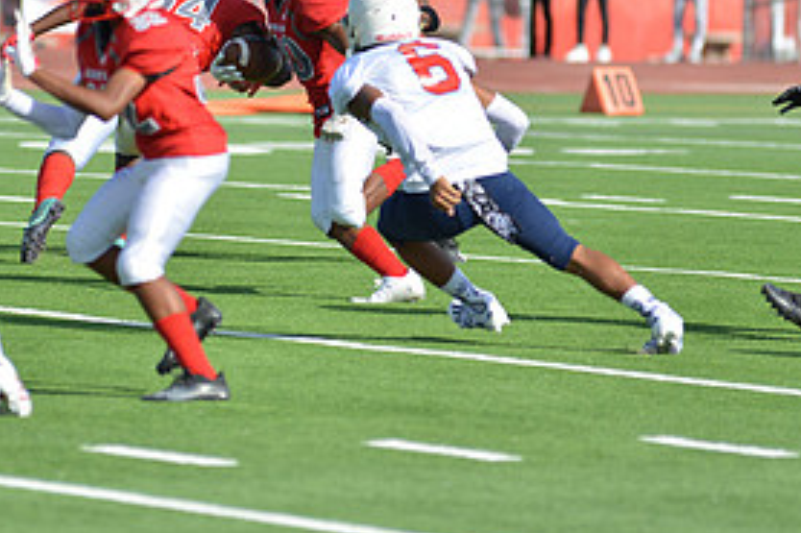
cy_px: 117
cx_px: 320
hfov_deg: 4.9
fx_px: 9295
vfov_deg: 3.3
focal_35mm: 418
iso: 100
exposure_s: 1/1600
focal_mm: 200
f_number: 2.8
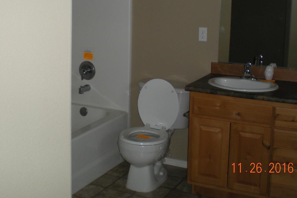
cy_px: 45
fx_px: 454
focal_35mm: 55
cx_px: 151
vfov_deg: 24.3
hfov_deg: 36.3
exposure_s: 1/60
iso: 108
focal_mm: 6.3
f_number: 3.1
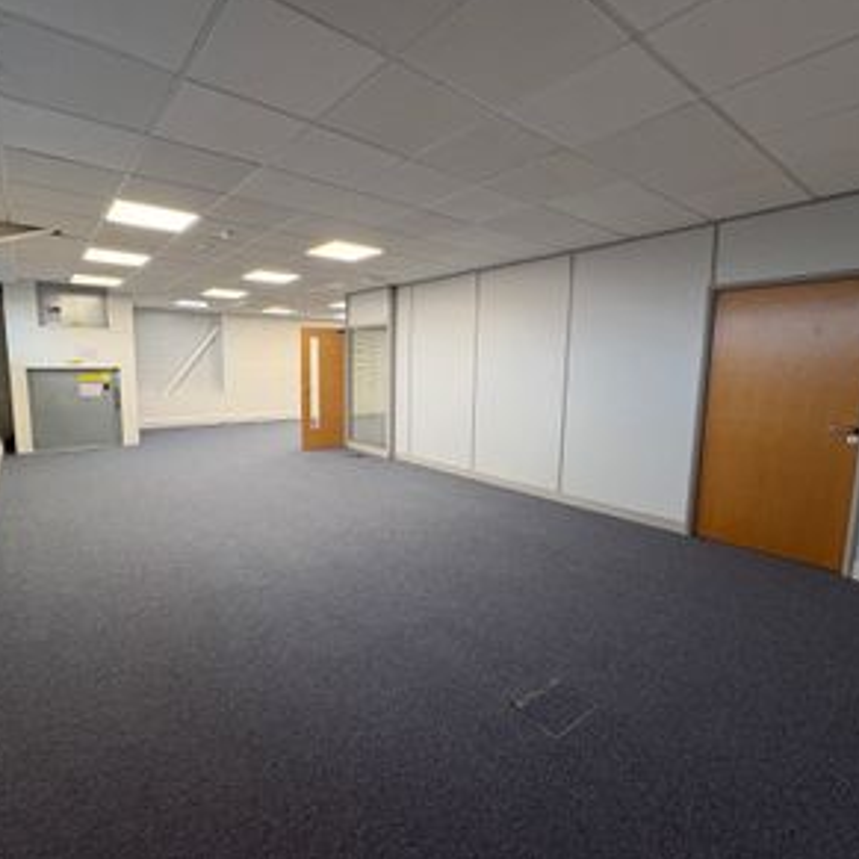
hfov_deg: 83.6
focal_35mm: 17
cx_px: 381
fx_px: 477
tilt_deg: -6.3
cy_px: 422
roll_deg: -0.6
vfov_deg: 84.0
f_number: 2.2
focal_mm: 2.22
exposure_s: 1/100
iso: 200
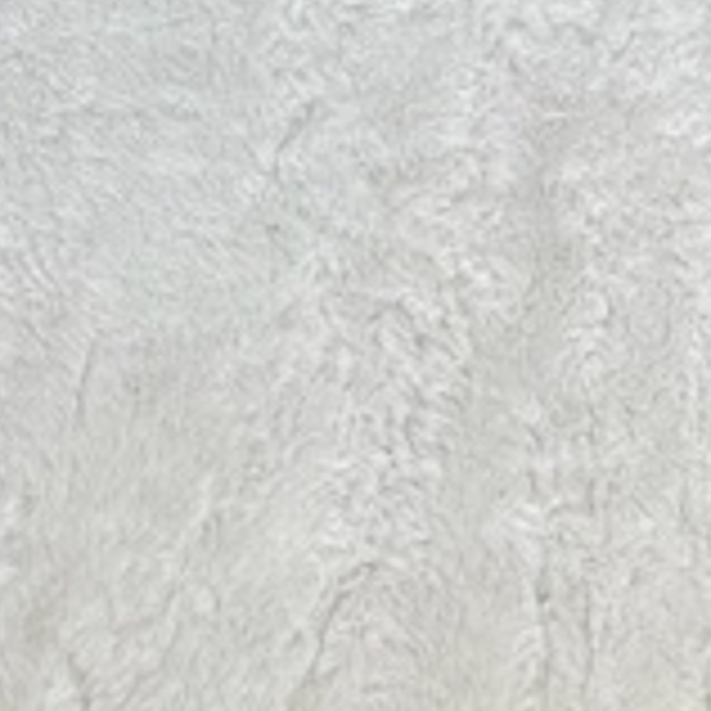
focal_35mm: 93
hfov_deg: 18.6
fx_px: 2161
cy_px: 472
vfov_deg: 18.6
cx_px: 450
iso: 32
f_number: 1.6
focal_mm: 4.2
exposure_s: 1/131
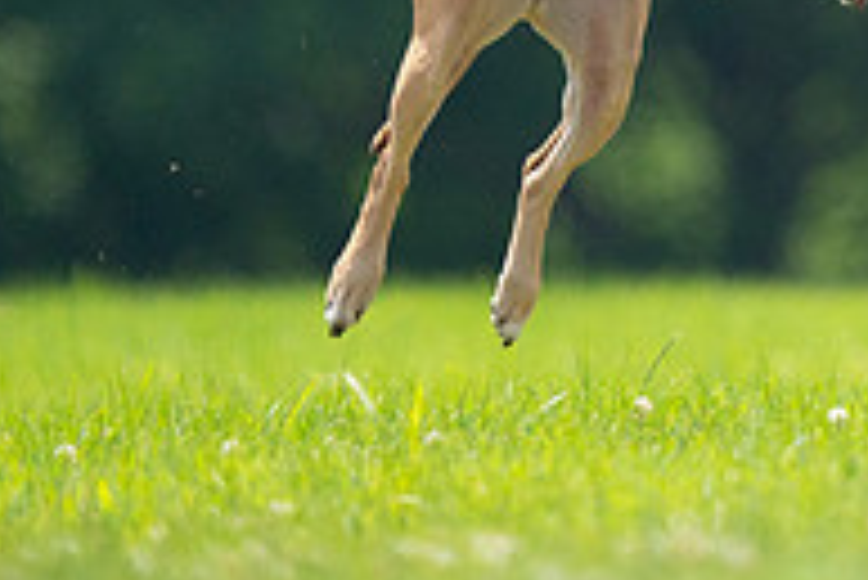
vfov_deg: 0.8
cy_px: -196
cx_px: 994
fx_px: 43479
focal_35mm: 1802
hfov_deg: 1.1
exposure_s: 1/4000
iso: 2000
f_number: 6.3
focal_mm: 600
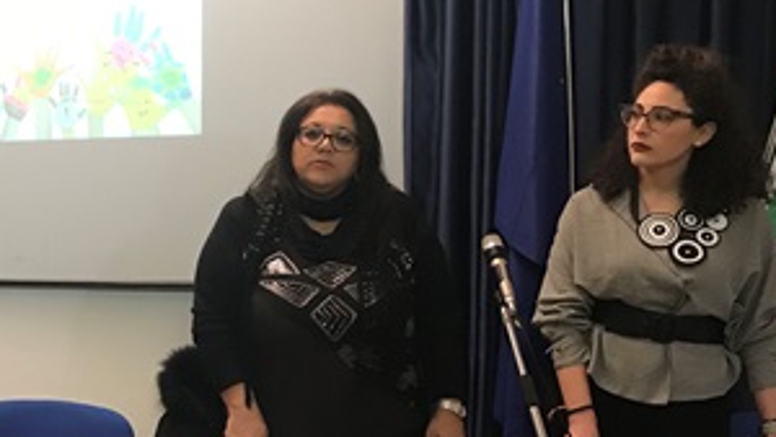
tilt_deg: -5.7
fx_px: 1338
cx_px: 62
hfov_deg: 30.7
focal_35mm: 65
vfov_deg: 18.5
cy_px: 315
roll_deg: -0.2
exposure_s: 1/17
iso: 64
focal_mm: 3.99
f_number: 1.8
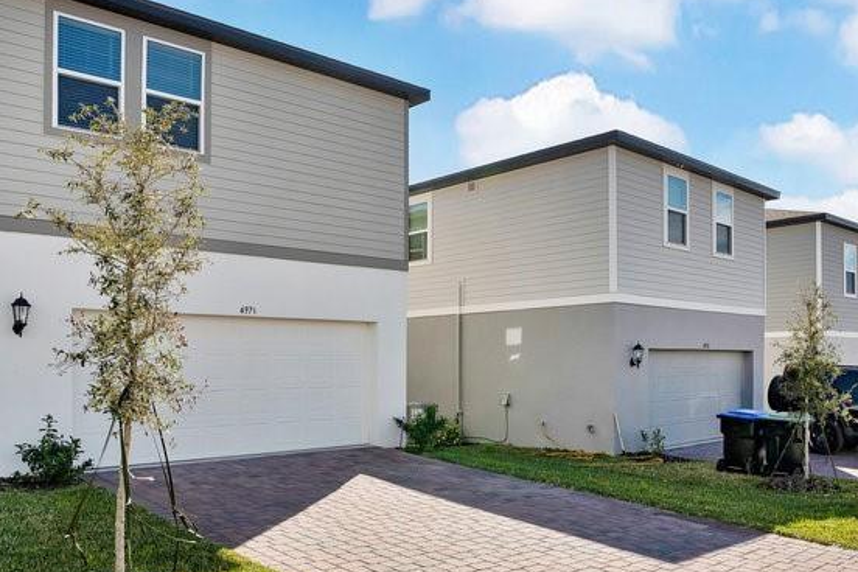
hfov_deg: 63.6
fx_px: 691
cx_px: 466
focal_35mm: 29
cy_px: 310
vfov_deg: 44.9
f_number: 10
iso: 100
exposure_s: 1/200
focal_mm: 16
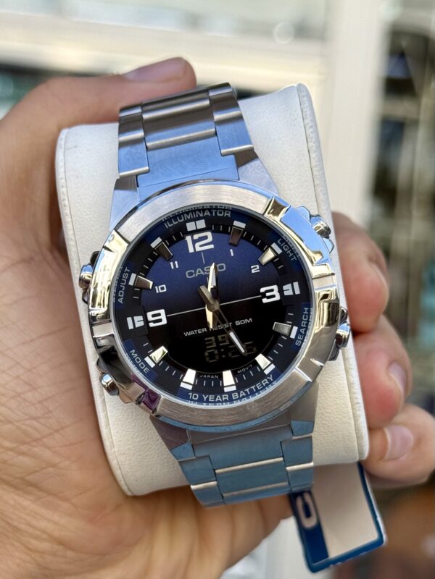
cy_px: 290
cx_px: 218
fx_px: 804
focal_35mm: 48
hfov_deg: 30.3
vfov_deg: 39.7
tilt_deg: -3.1
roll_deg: -20.4
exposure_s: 1/1100
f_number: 1.78
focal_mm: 6.76
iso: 64
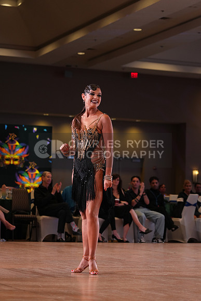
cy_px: 150
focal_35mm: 101
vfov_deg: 20.2
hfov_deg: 13.6
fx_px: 845
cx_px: 100
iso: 1250
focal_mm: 101
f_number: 4
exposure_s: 1/250
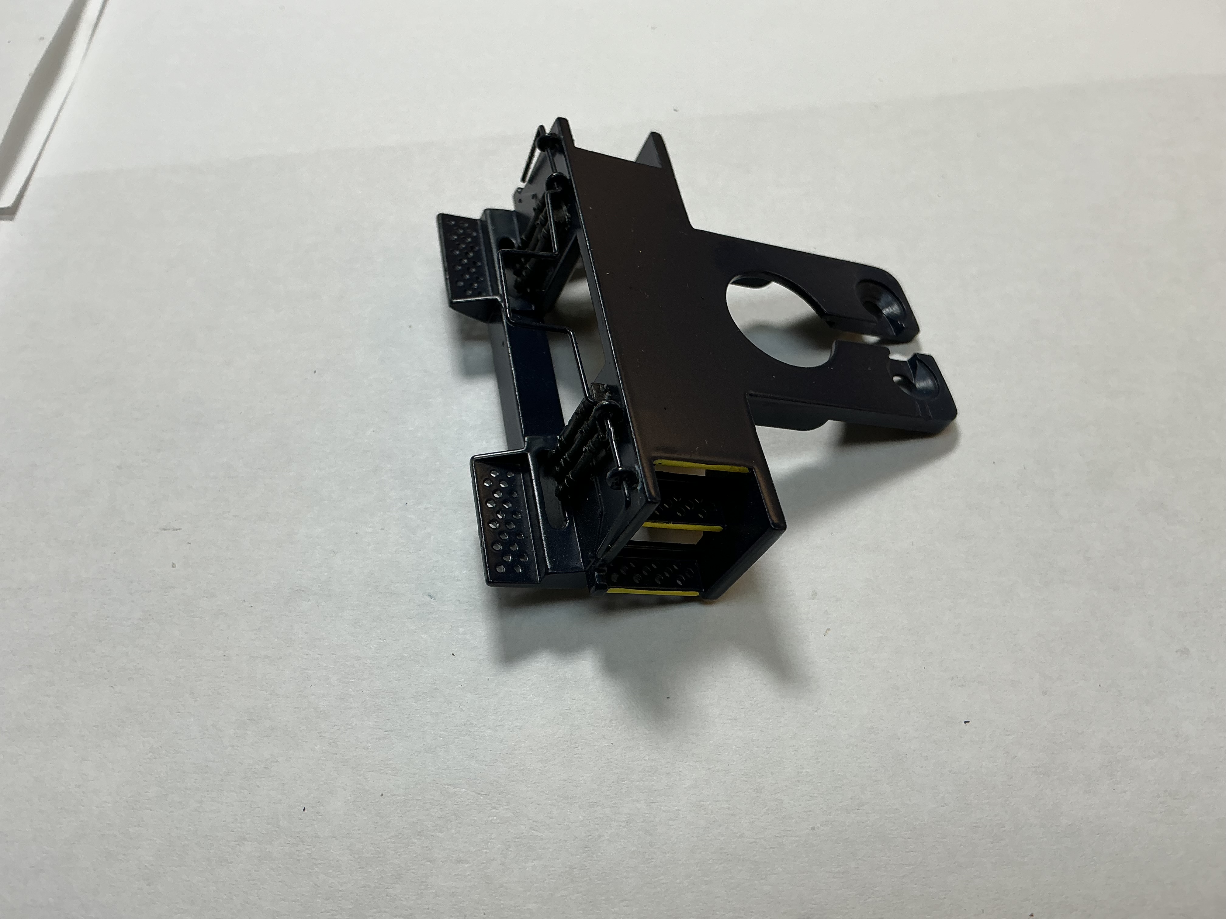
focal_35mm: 29
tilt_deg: -57.3
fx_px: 1027
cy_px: 460
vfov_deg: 48.2
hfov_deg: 61.7
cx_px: 613
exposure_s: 1/174
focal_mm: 3
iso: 20
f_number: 1.8
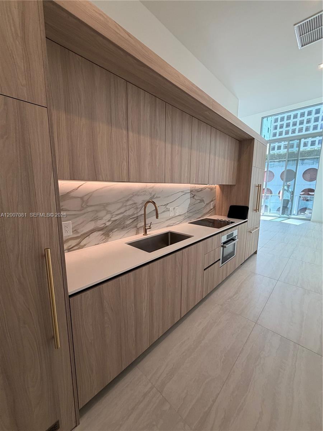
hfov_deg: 85.7
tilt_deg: -9.2
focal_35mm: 14
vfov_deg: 102.1
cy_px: 216
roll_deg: -0.2
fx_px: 174
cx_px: 162
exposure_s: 1/115
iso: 160
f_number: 2.2
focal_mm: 2.22
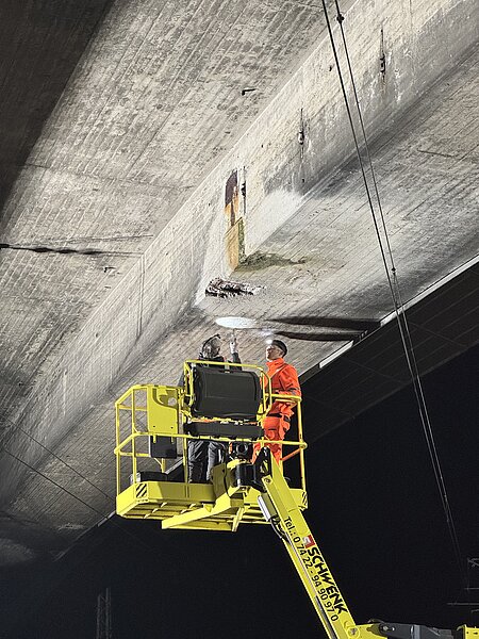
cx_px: 240
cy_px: 320
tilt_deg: +18.8
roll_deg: +1.8
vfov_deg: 25.3
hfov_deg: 19.1
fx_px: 1421
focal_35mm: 77
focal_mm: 9
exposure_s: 1/50
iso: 500
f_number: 2.8
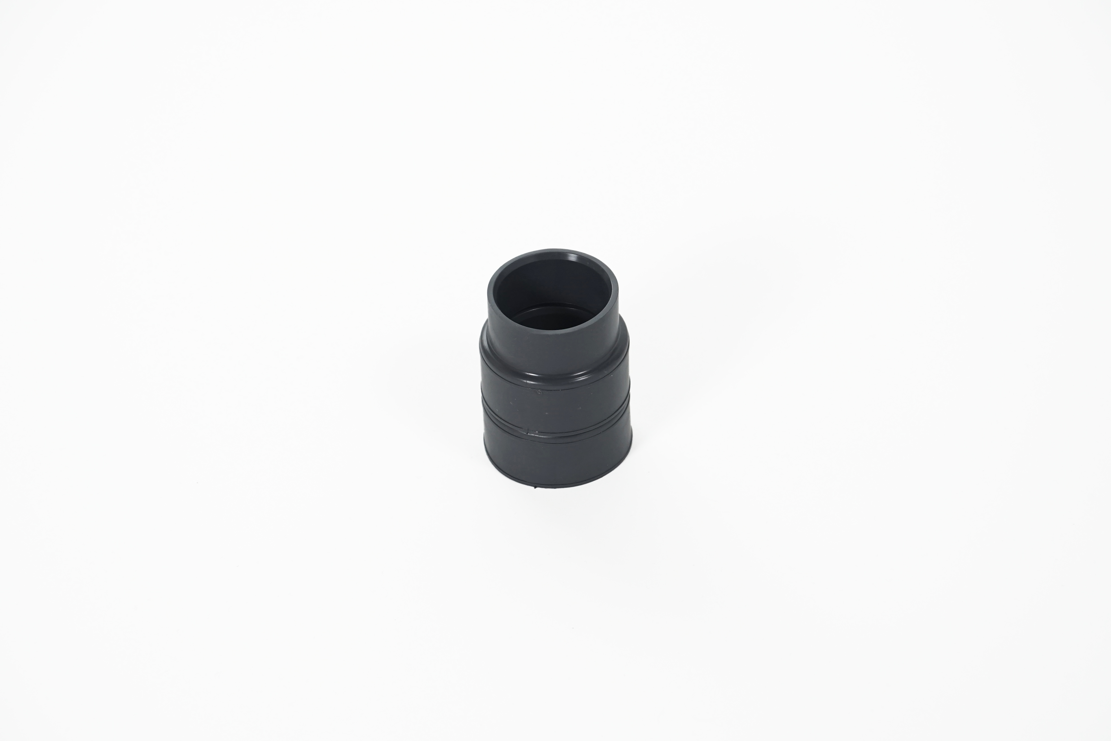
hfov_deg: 14.0
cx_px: 556
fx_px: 4536
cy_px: 370
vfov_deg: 9.3
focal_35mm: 147
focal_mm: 98
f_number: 6.3
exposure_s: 1/60
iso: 640
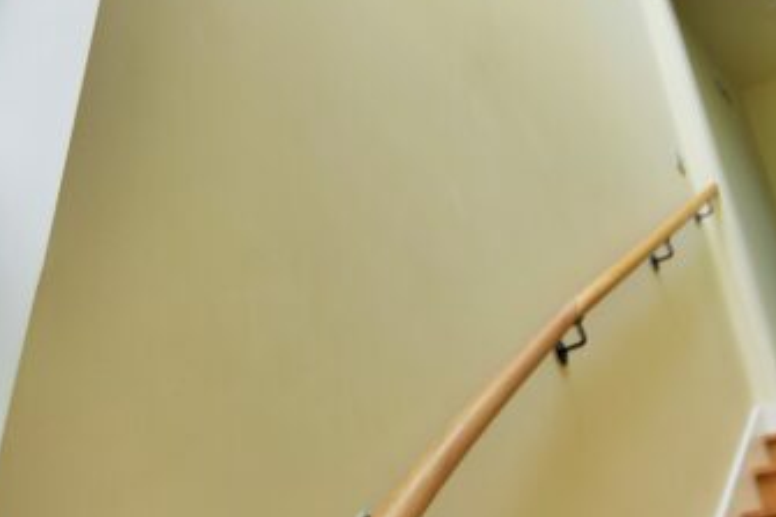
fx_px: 926
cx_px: 371
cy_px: -30
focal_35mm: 43
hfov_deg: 45.4
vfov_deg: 28.7
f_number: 5
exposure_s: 1/160
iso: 200
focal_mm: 8
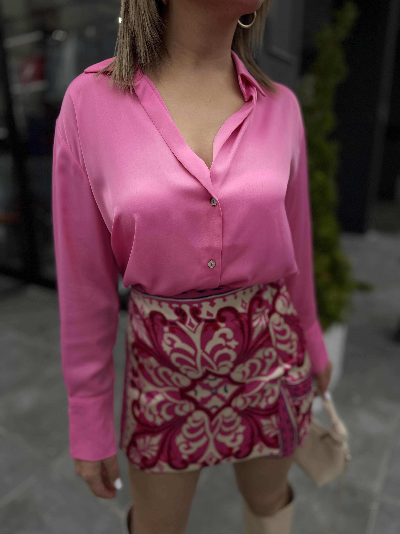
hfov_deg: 56.8
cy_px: 267
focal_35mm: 24
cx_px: 200
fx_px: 370
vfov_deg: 71.6
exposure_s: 1/704
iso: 80
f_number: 1.78
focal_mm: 6.86
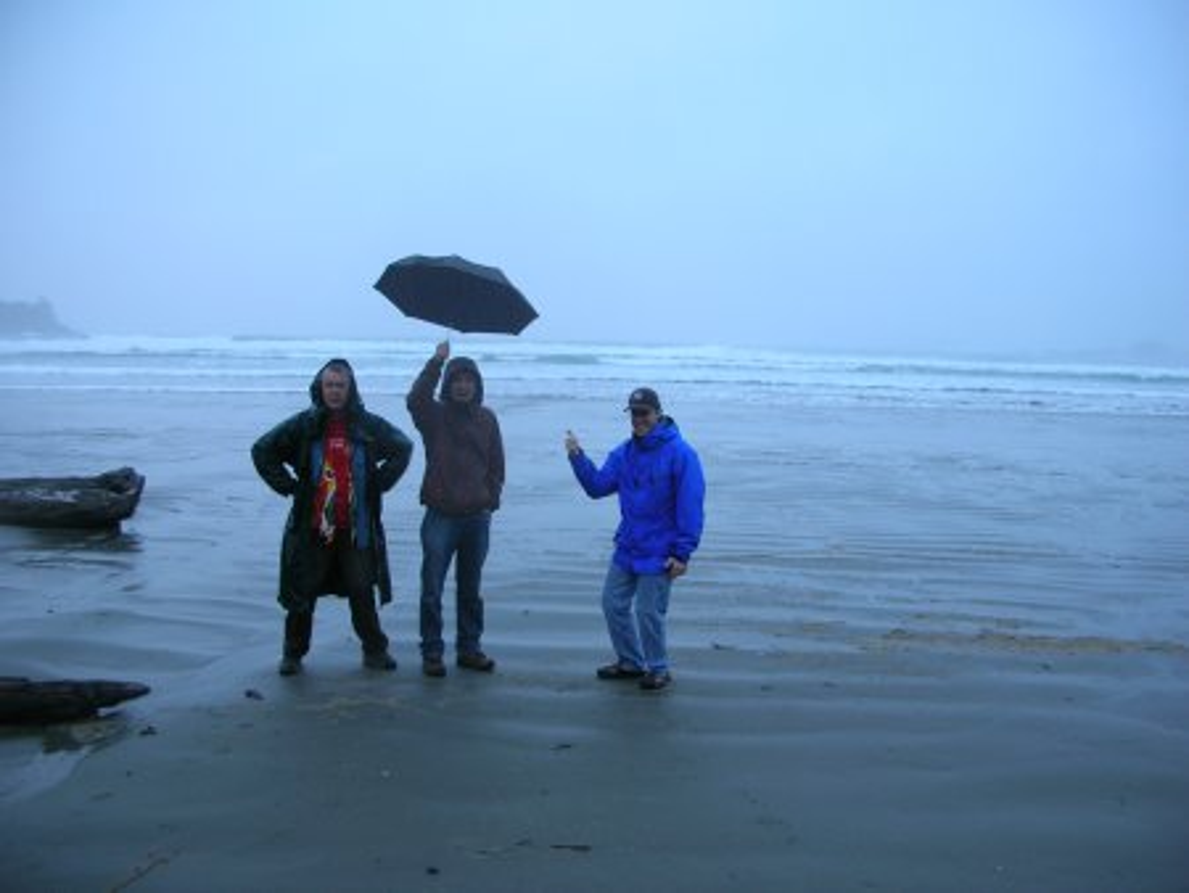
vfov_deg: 40.7
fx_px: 1203
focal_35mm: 35
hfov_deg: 52.6
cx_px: 594
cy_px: 446
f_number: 2.8
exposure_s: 1/46.4
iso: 50
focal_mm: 5.8
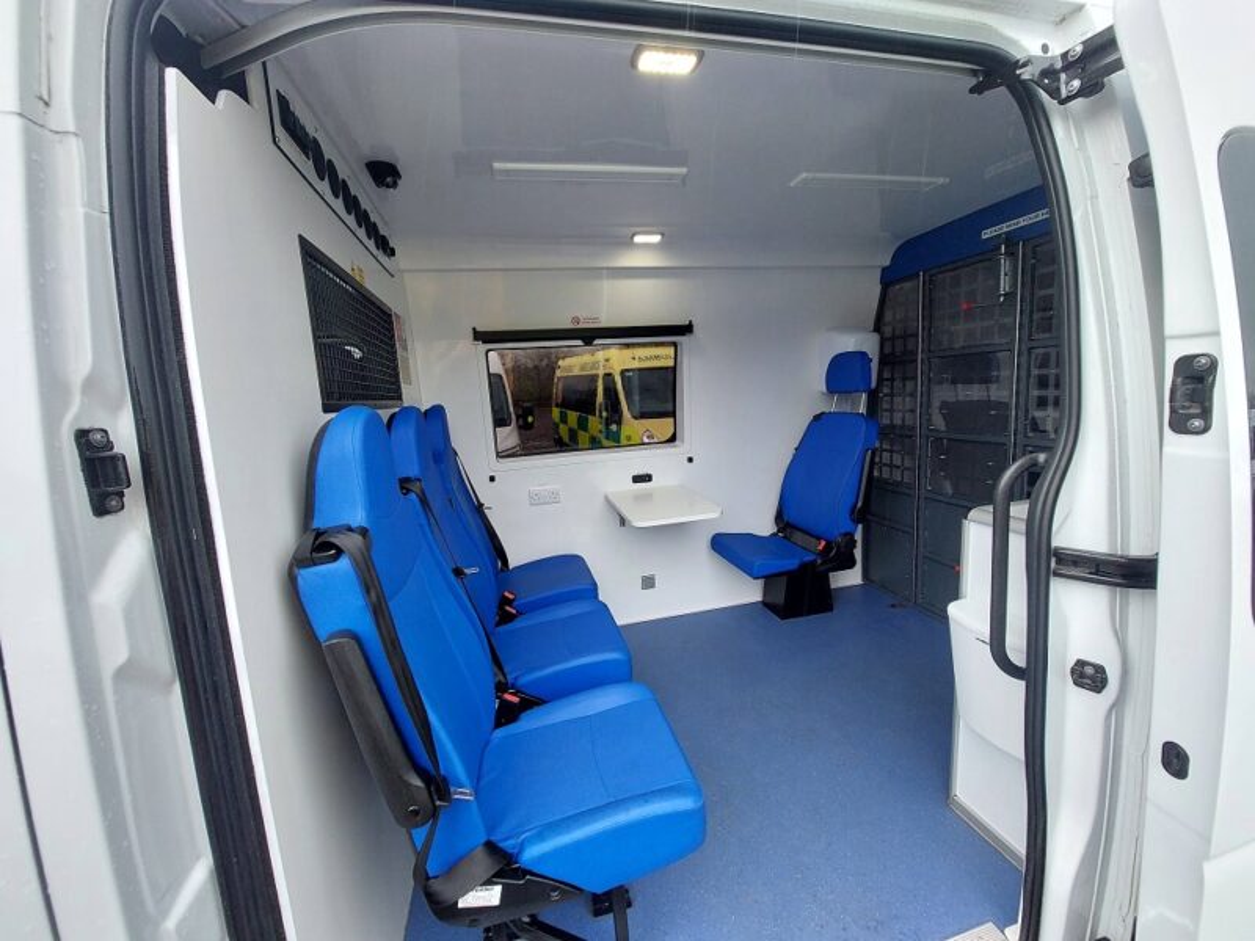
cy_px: 470
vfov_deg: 89.9
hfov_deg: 106.2
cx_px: 628
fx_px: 471
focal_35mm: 13
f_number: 2.2
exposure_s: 1/100
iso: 100
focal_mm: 1.74
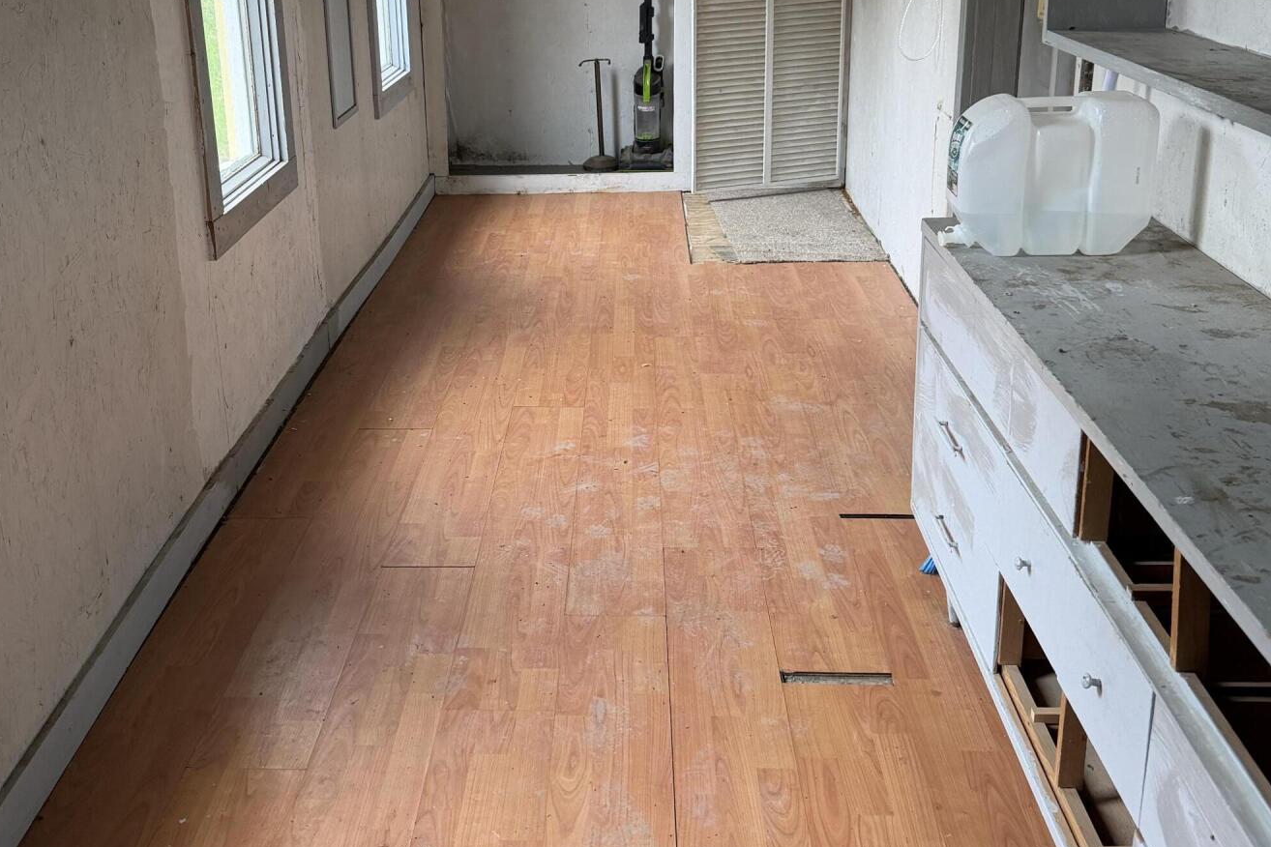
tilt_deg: -14.1
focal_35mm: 38
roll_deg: +1.0
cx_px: 574
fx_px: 1342
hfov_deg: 50.6
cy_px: 242
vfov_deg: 34.5
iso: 200
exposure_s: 1/93
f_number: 1.78
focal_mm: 6.76
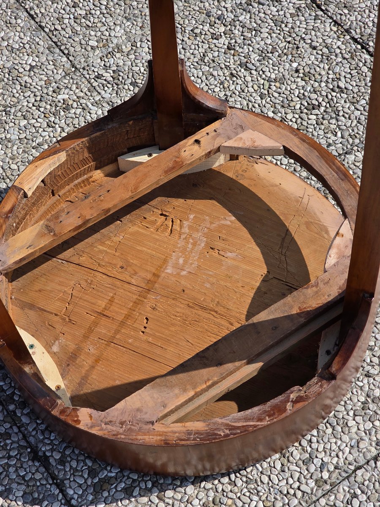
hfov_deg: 21.3
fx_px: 1010
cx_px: 190
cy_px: 254
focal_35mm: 69
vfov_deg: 28.2
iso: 50
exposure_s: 1/2430
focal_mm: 7.9
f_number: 2.4
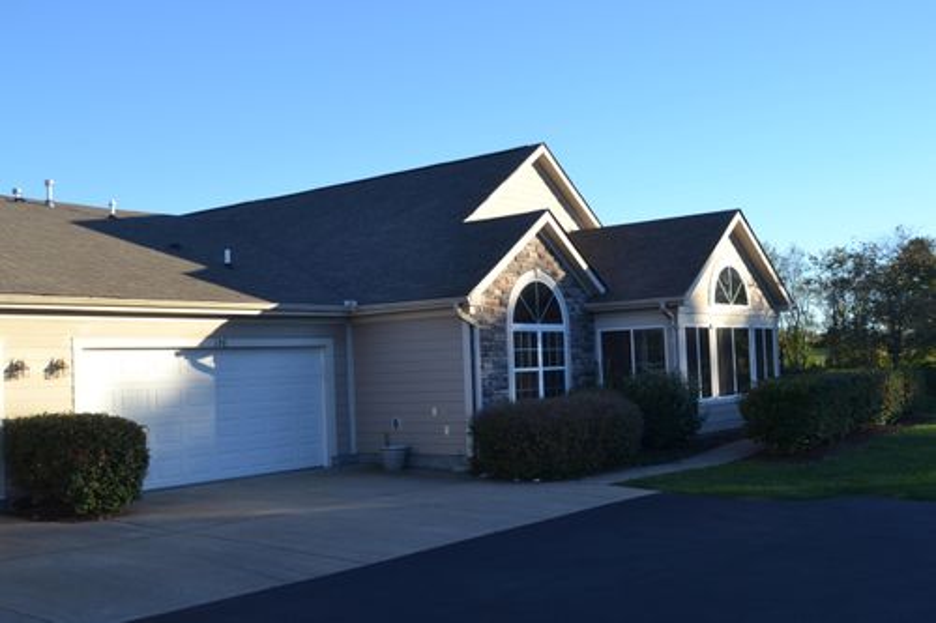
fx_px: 936
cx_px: 468
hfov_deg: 53.1
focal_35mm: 36
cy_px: 312
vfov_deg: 36.8
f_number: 6.3
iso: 100
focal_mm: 24
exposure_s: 1/160
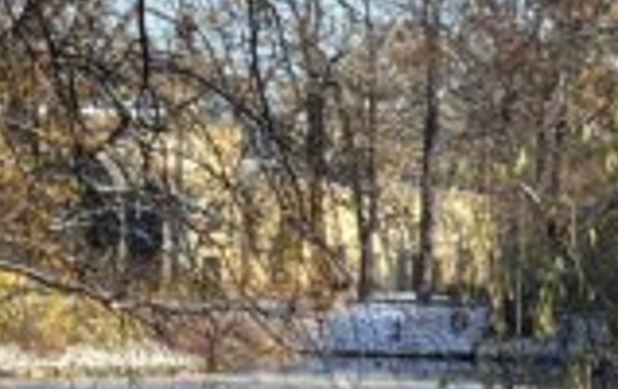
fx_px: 2986
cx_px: 704
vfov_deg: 7.4
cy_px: 82
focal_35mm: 177
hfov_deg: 11.6
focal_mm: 5.7
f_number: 1.5
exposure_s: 1/1645
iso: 50
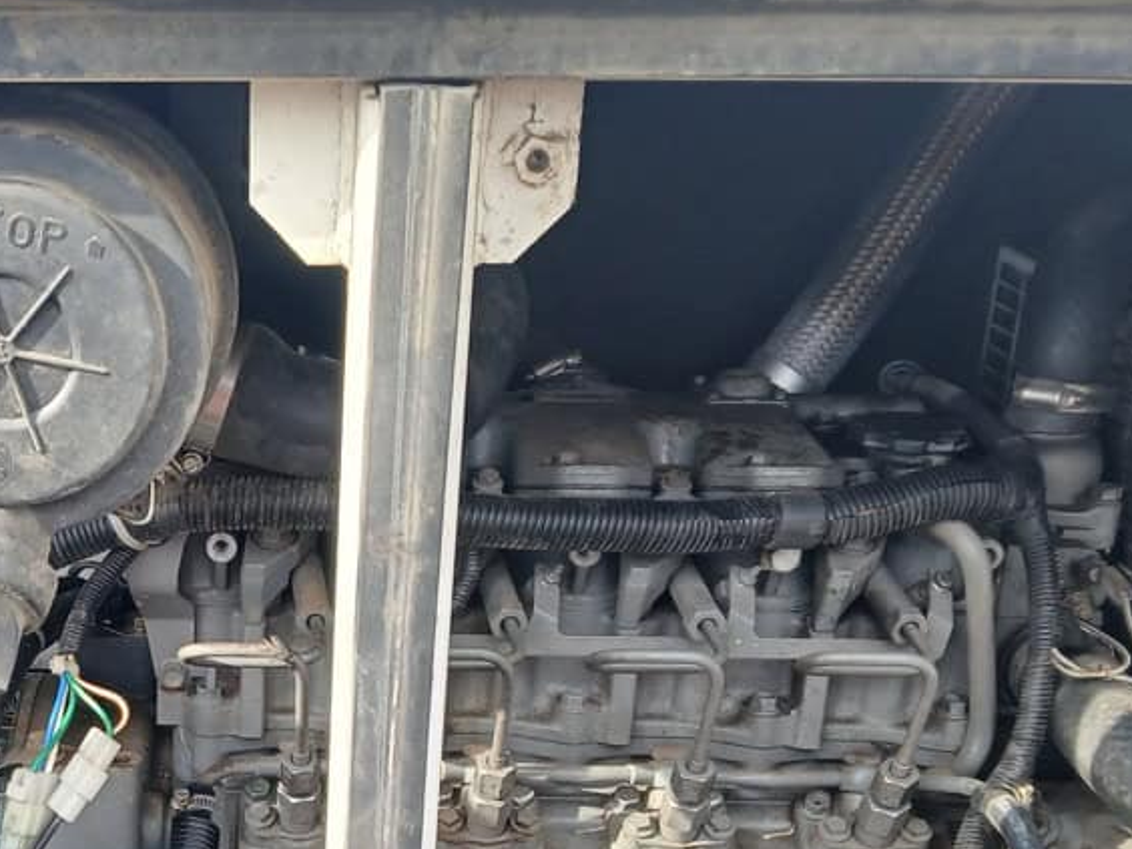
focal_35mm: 59
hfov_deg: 31.4
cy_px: 809
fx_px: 1929
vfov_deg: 23.9
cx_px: 149
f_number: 1.8
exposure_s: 1/120
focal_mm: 4
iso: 32
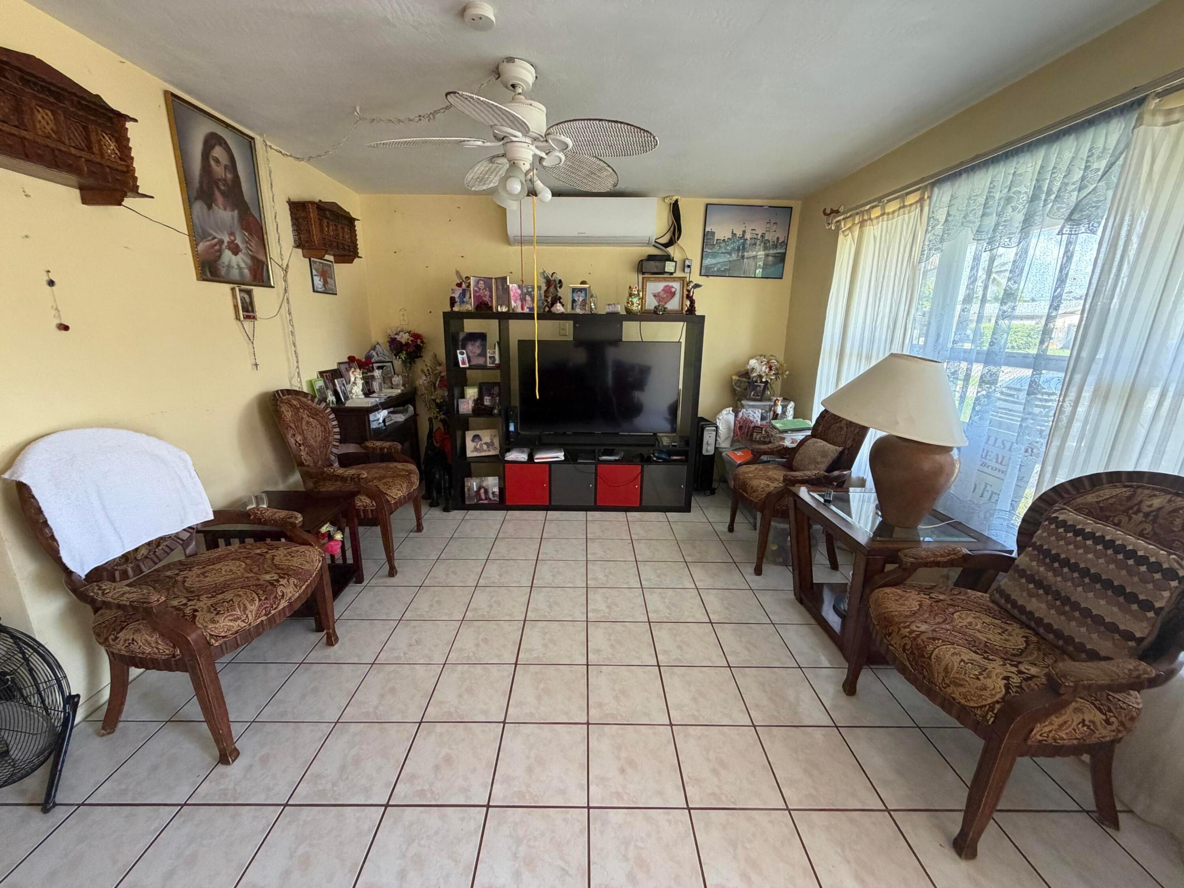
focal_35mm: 14
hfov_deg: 102.1
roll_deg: +0.0
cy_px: 444
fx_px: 479
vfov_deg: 85.7
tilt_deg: -13.5
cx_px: 592
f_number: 2.2
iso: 320
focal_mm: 2.22
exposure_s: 1/104
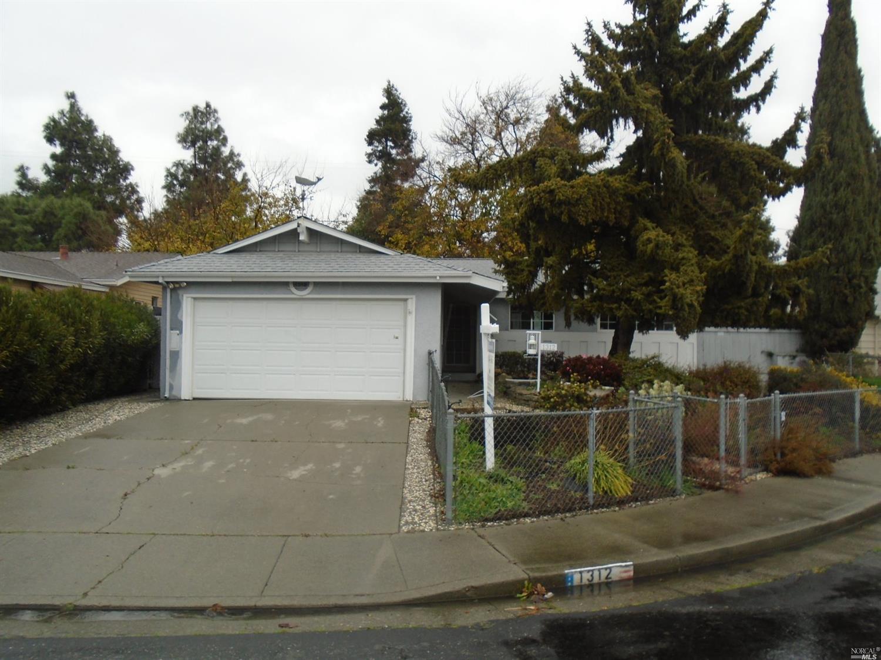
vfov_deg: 53.0
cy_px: 330
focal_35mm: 26
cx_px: 440
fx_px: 662
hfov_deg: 67.3
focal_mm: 4.6
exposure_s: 1/125
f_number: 3.2
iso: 100
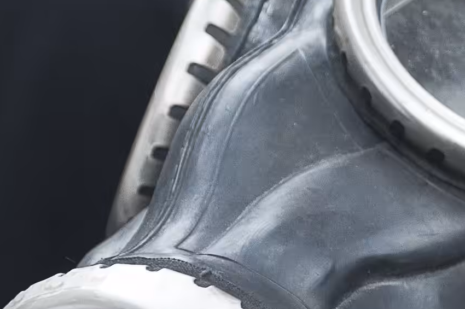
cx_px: 732
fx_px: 3026
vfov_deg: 5.8
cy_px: 229
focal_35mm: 235
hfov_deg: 8.6
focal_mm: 31
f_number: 4
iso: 320
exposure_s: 1/350
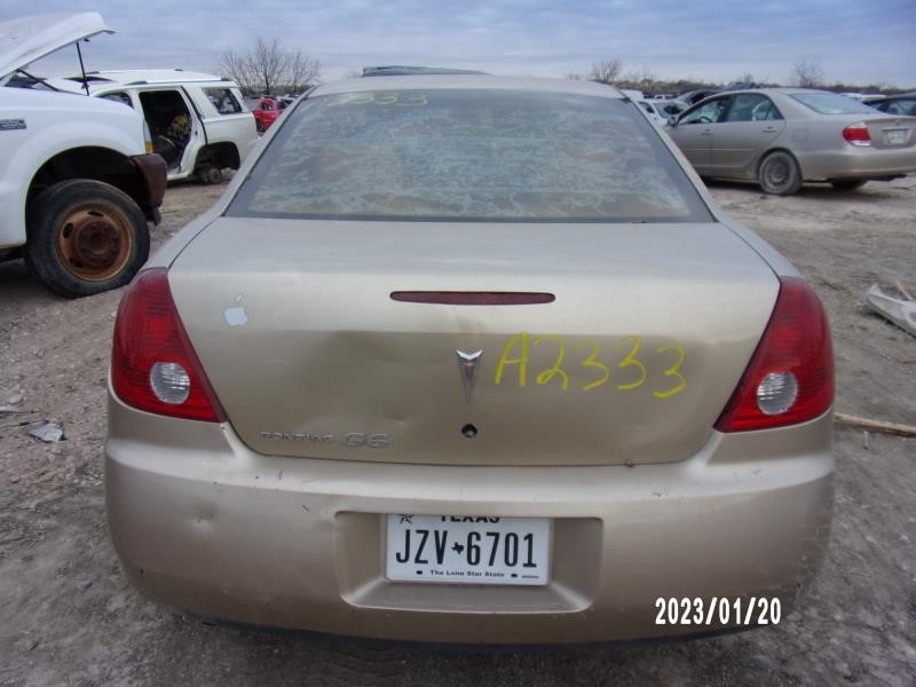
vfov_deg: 56.8
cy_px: 344
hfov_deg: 71.6
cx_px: 458
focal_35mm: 24
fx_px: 635
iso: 80
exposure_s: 1/80
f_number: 3.3
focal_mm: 4.3
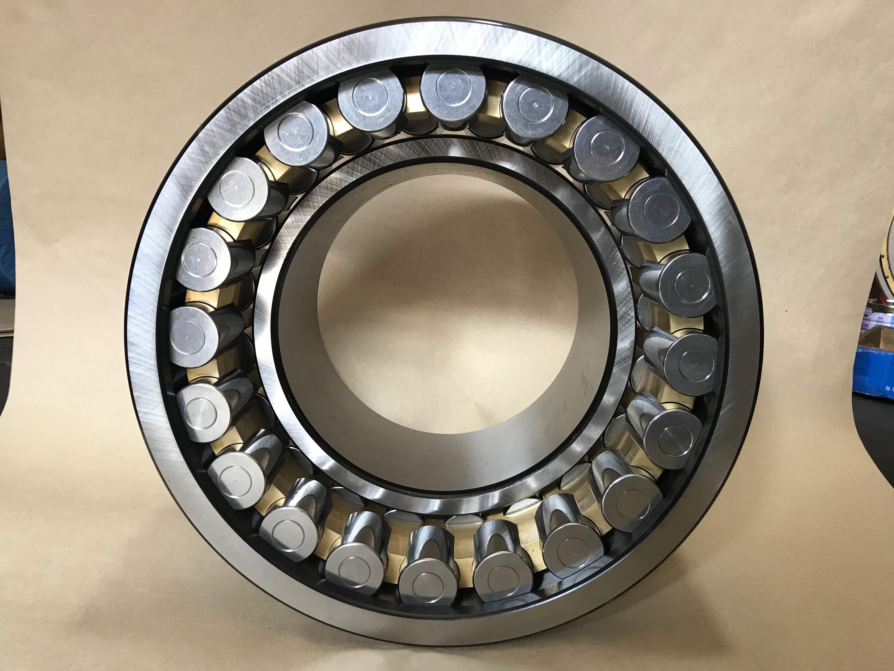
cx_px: 447
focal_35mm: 28
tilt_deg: -9.6
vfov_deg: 49.7
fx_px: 723
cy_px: 336
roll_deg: -2.3
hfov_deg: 63.4
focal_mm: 3.99
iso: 32
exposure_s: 1/33
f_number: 1.8
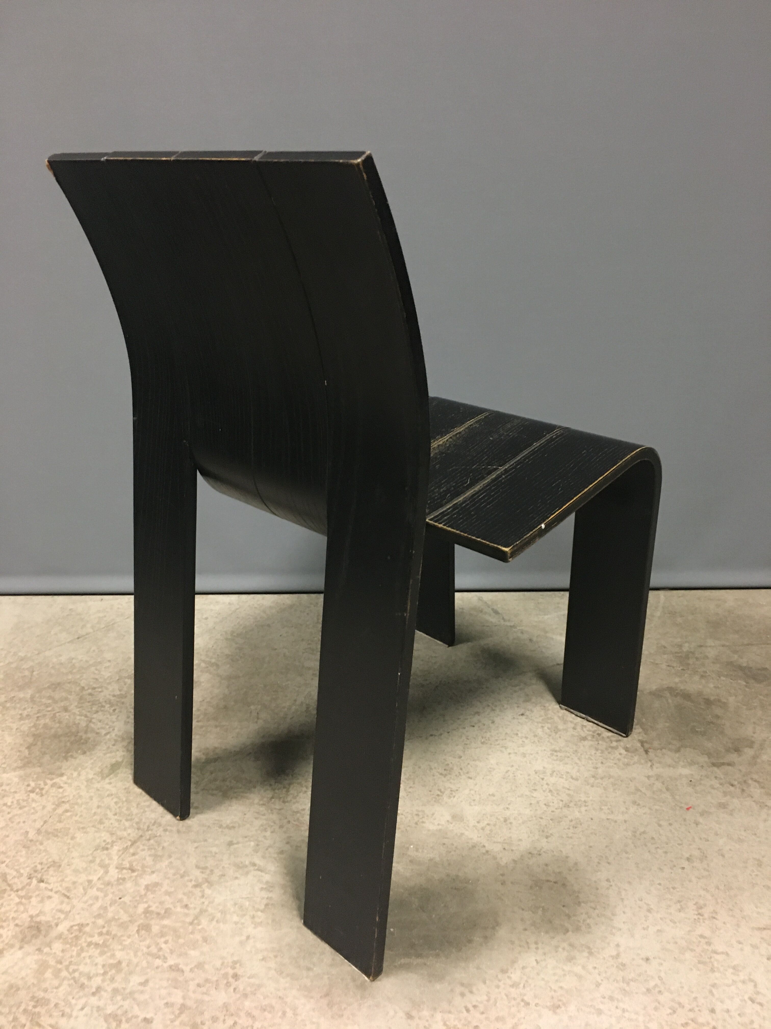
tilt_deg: -25.6
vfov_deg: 61.7
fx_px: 861
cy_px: 514
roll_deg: +0.2
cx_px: 386
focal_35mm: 29
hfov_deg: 48.2
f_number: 2.2
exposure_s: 1/17
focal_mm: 4.15
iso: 400
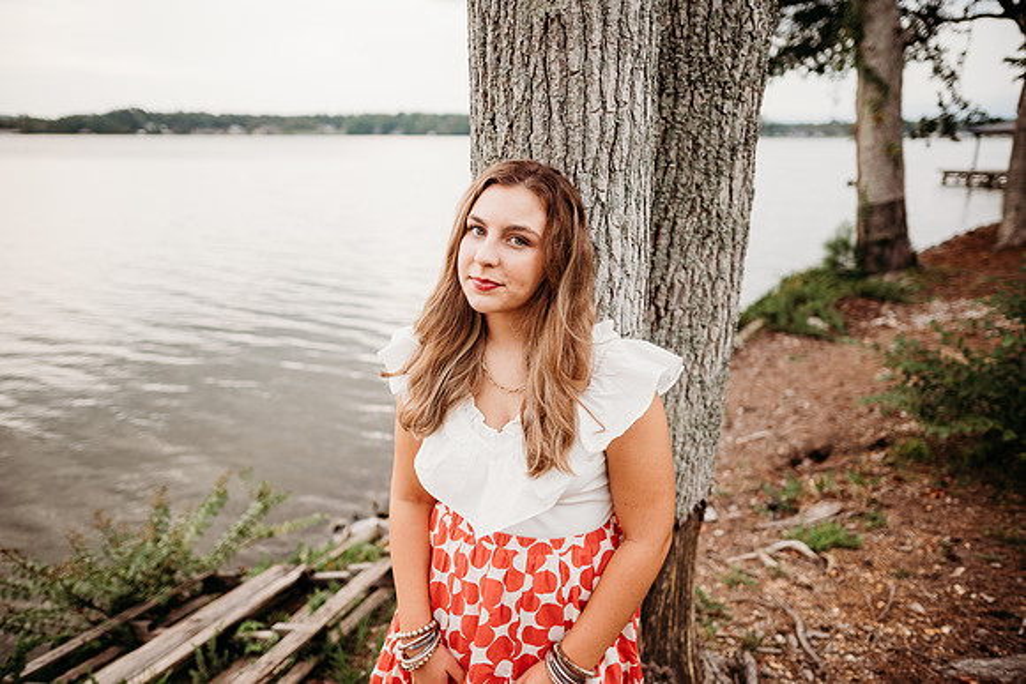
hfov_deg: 73.7
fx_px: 684
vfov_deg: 53.2
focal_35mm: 24
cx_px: 513
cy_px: 342
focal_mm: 24
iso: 200
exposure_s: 1/500
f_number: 2.2
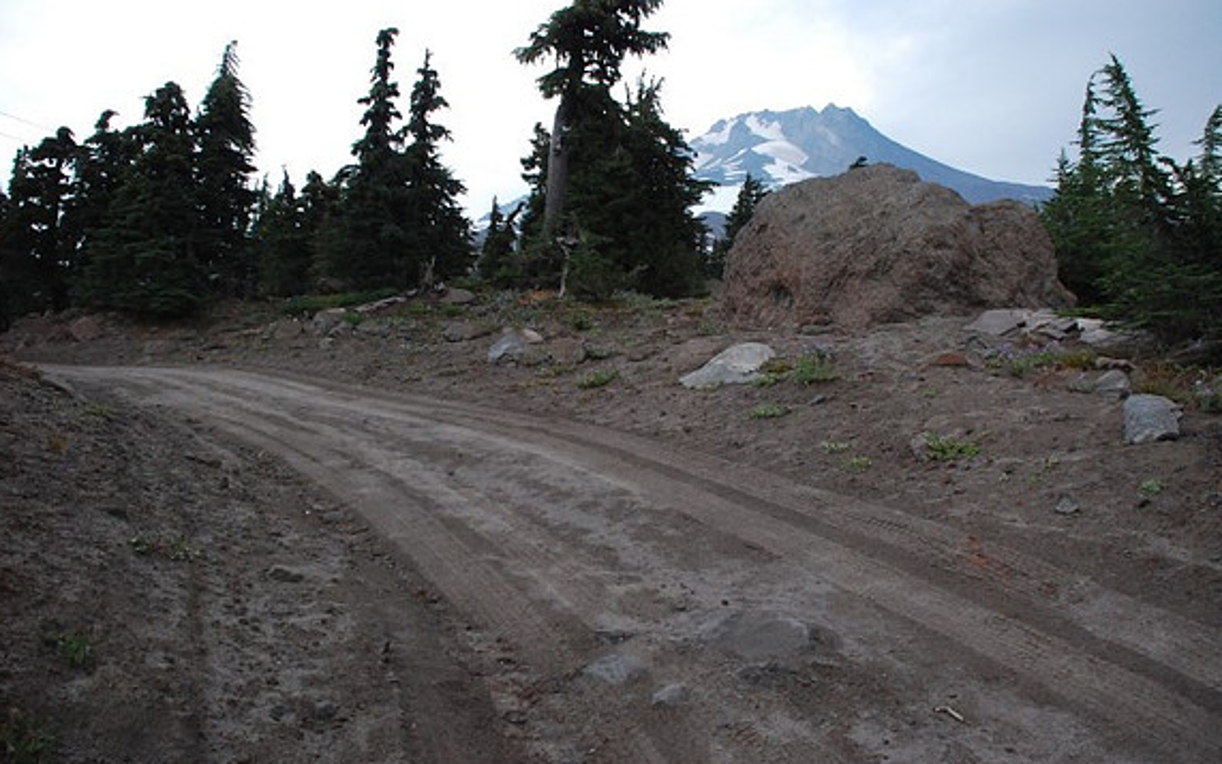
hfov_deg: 66.5
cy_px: 367
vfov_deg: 44.5
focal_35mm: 28
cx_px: 610
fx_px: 933
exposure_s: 1/4000
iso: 1600
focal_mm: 18
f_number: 4
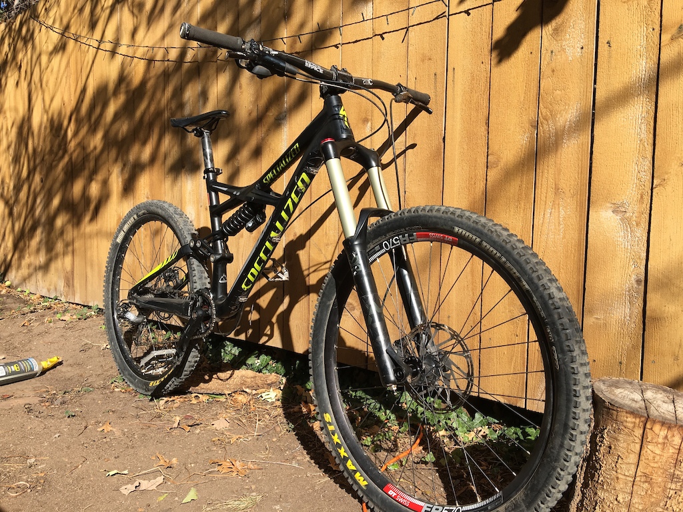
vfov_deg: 48.2
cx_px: 342
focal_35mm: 29
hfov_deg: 61.7
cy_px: 256
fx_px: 572
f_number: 2.2
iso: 25
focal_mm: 4.15
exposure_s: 1/1115
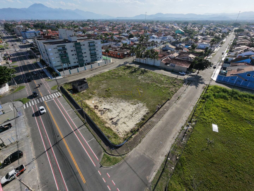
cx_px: 127
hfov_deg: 94.5
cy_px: 96
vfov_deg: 78.1
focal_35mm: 16
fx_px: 117
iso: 400
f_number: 2.2
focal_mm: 3.05
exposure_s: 1/4000
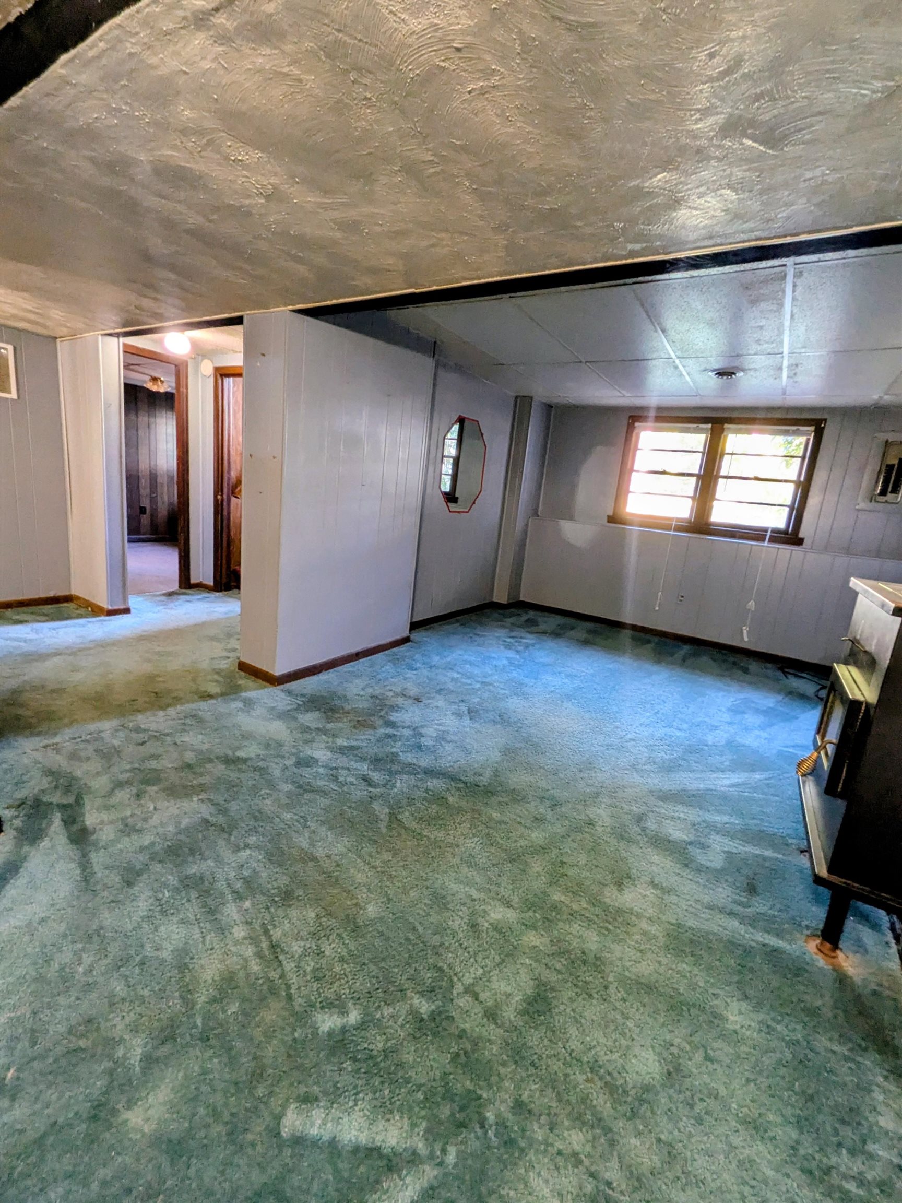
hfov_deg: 85.7
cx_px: 451
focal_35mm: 14
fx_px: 486
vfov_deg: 102.1
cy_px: 602
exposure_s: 1/24
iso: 135
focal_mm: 1.85
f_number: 2.2
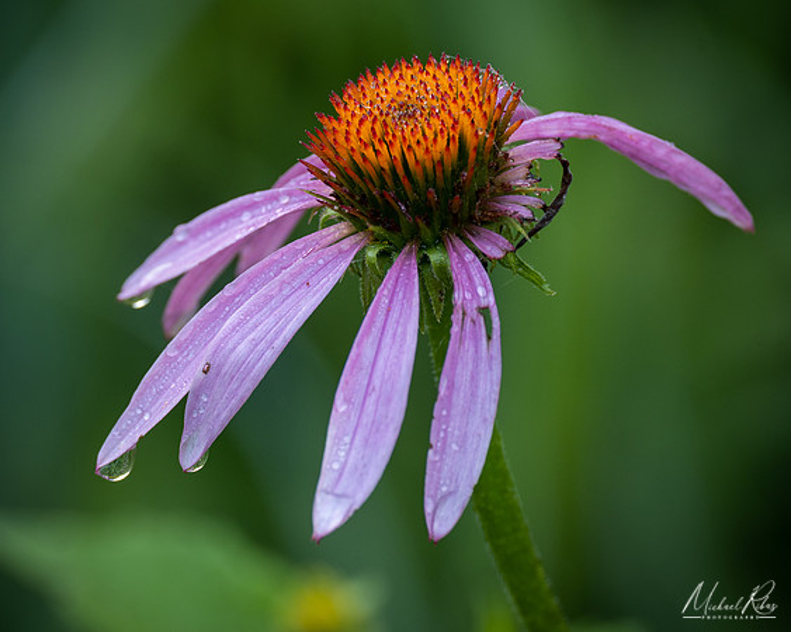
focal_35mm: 422
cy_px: 316
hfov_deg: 4.6
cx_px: 361
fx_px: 9883
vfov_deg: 3.7
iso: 400
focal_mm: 250
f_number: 8
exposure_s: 1/20
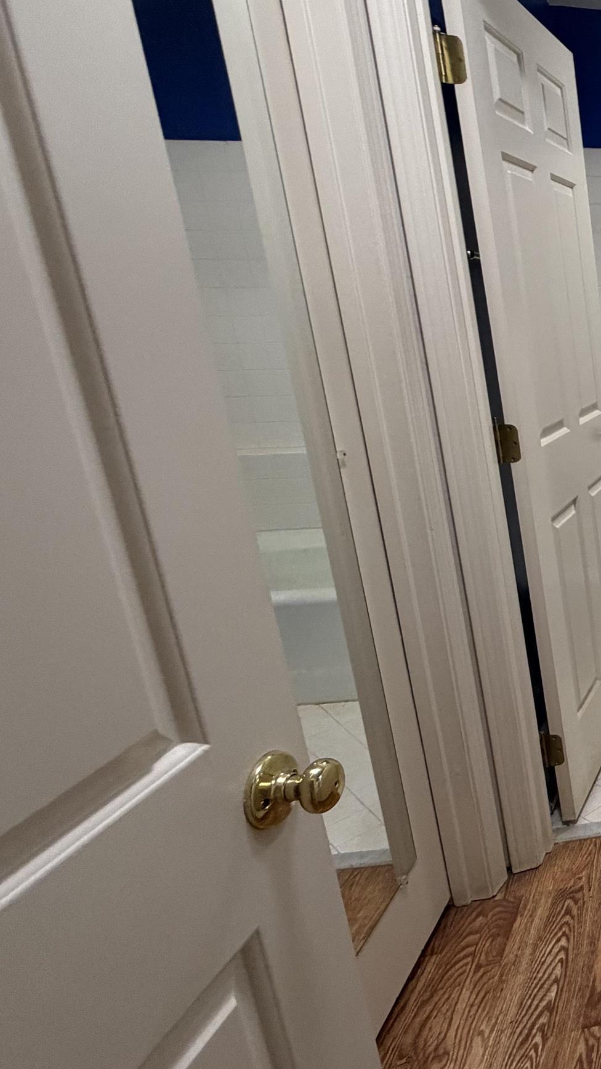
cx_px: 927
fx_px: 765
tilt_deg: -14.6
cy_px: 490
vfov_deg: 69.7
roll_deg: +0.5
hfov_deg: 27.4
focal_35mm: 27
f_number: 2.2
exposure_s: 1/60
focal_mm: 2.22
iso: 250
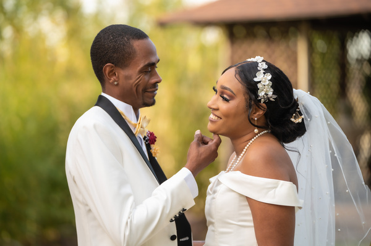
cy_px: 123
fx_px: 1493
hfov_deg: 14.2
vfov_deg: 9.4
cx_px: 186
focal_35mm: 145
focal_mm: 145
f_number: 2.8
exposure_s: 1/400
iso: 400
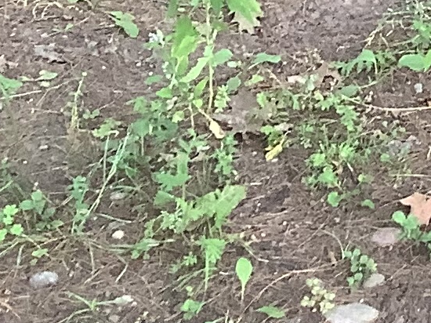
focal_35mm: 184
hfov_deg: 9.9
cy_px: -635
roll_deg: -3.5
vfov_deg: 7.2
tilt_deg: -13.4
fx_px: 2290
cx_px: 908
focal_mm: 3.3
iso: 64
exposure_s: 1/50
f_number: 2.4
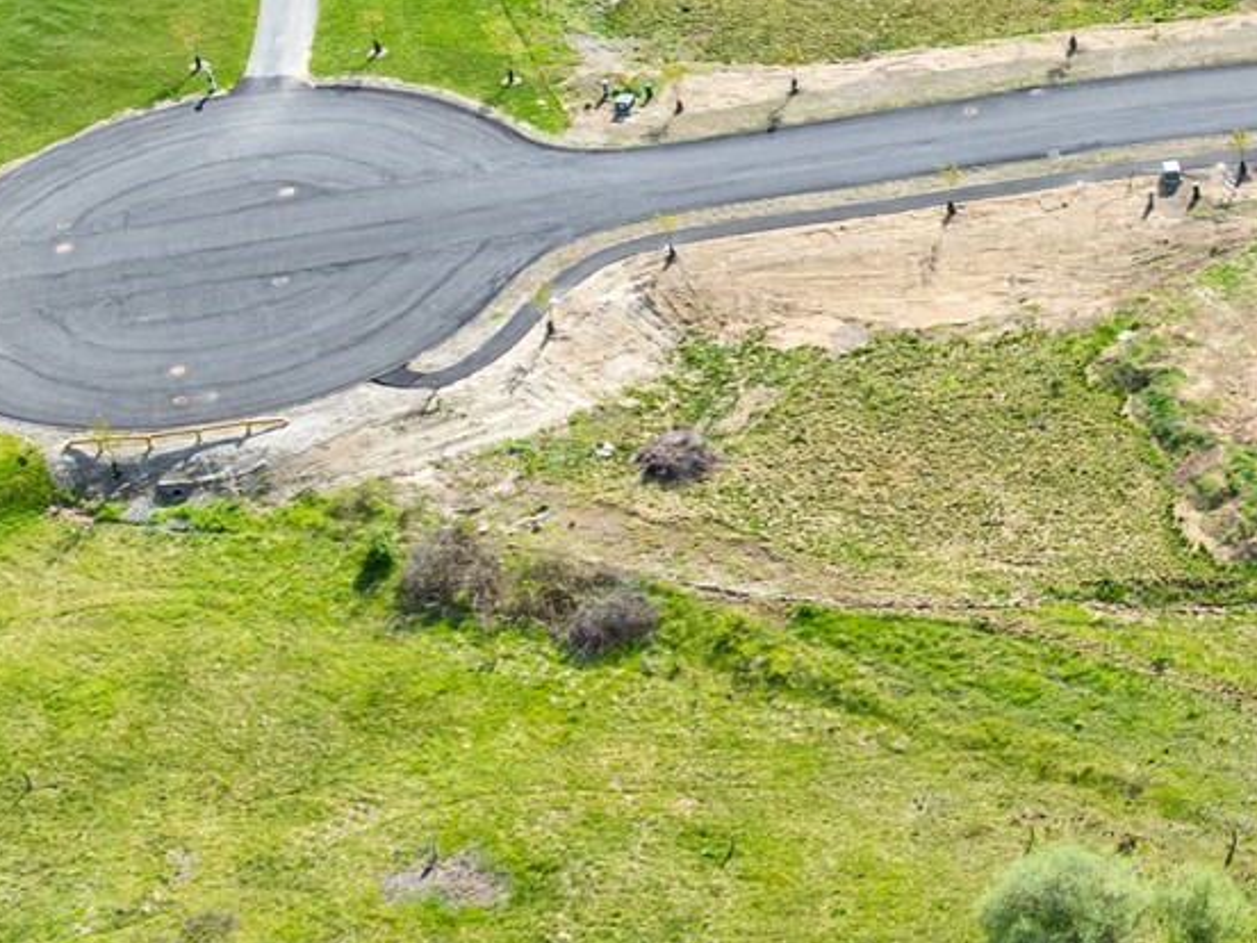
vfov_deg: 16.6
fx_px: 3232
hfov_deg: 20.4
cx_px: 1551
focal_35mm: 89
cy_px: 433
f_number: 5.6
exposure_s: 1/200
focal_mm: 12.29
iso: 100
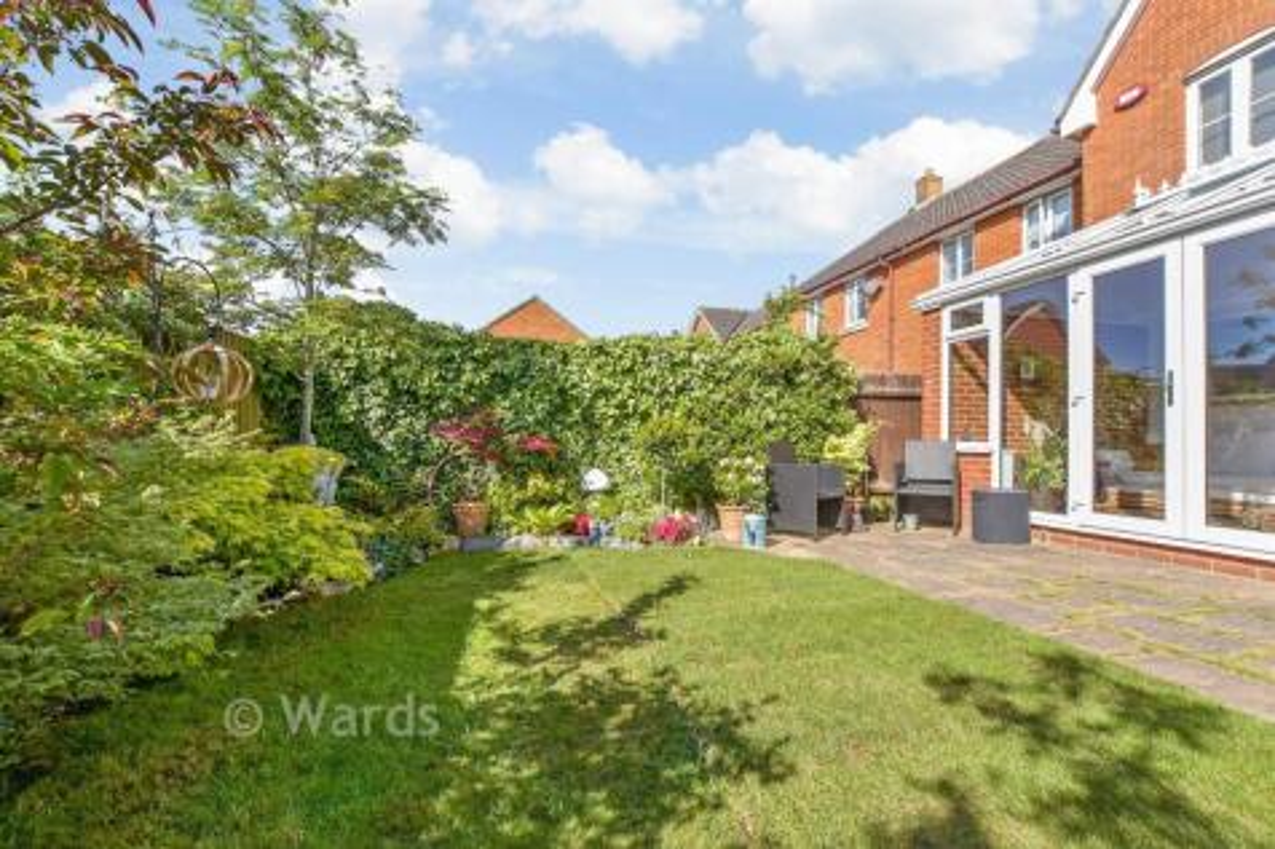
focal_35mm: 15
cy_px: 424
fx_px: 531
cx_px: 638
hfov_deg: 100.4
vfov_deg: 77.3
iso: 160
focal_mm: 10
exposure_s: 1/250
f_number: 8
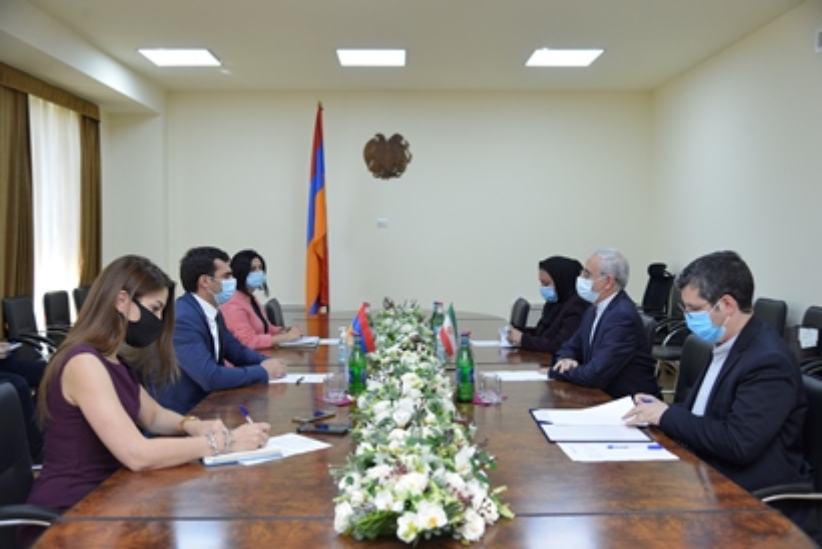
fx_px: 777
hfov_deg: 55.8
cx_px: 411
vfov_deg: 38.9
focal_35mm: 34
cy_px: 274
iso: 2000
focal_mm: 34
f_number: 4
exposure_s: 1/160
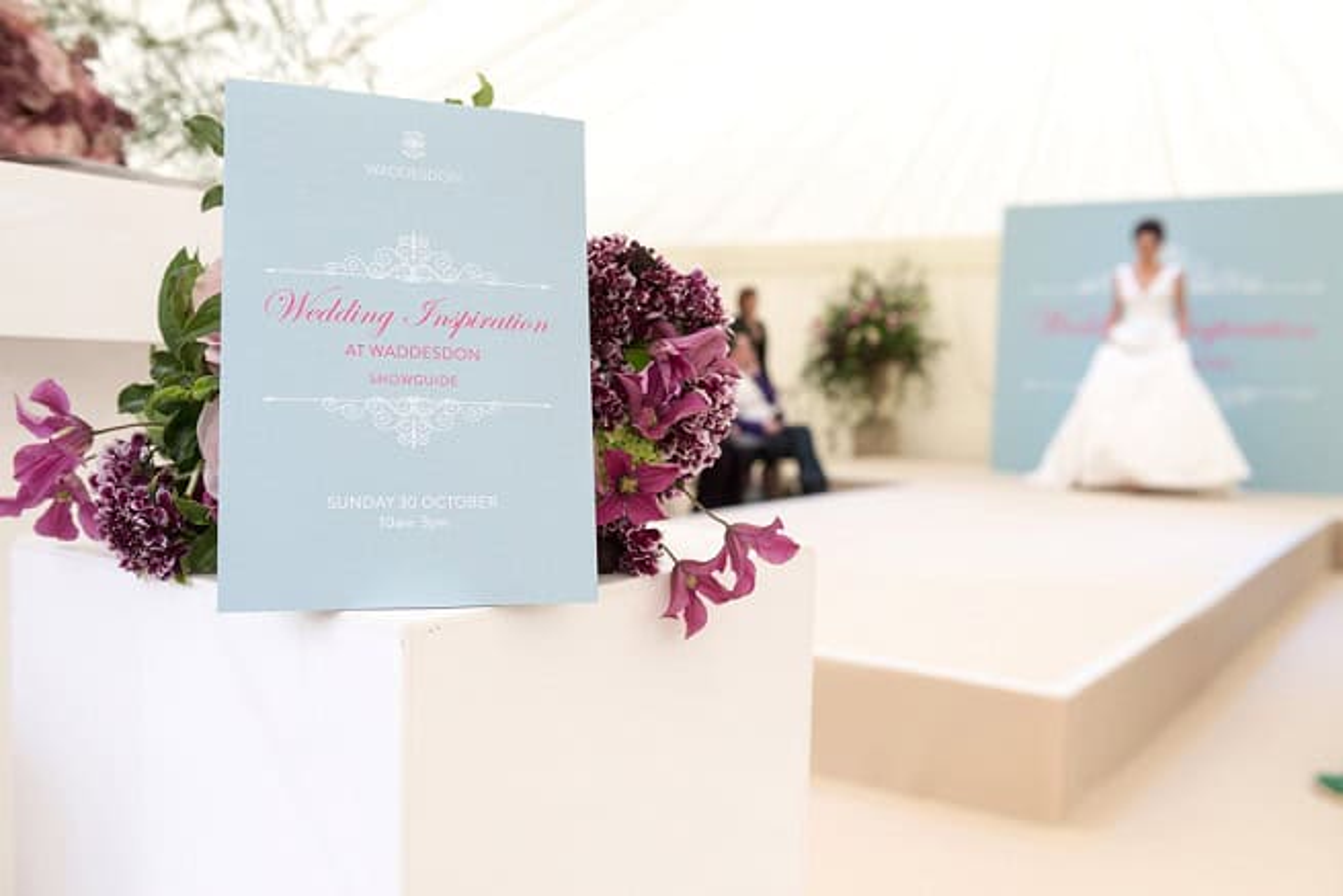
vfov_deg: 38.9
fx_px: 1269
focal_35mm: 34
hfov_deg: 55.8
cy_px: 448
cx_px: 672
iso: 400
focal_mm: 34
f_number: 6.3
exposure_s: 1/160
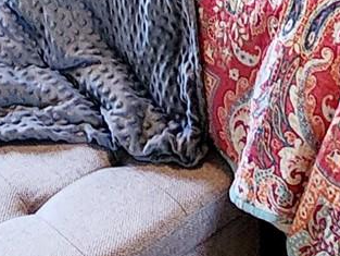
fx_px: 835
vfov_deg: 13.8
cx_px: 300
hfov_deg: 22.5
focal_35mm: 85
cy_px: -303
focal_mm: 2.2
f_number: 2.2
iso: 400
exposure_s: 1/60.2
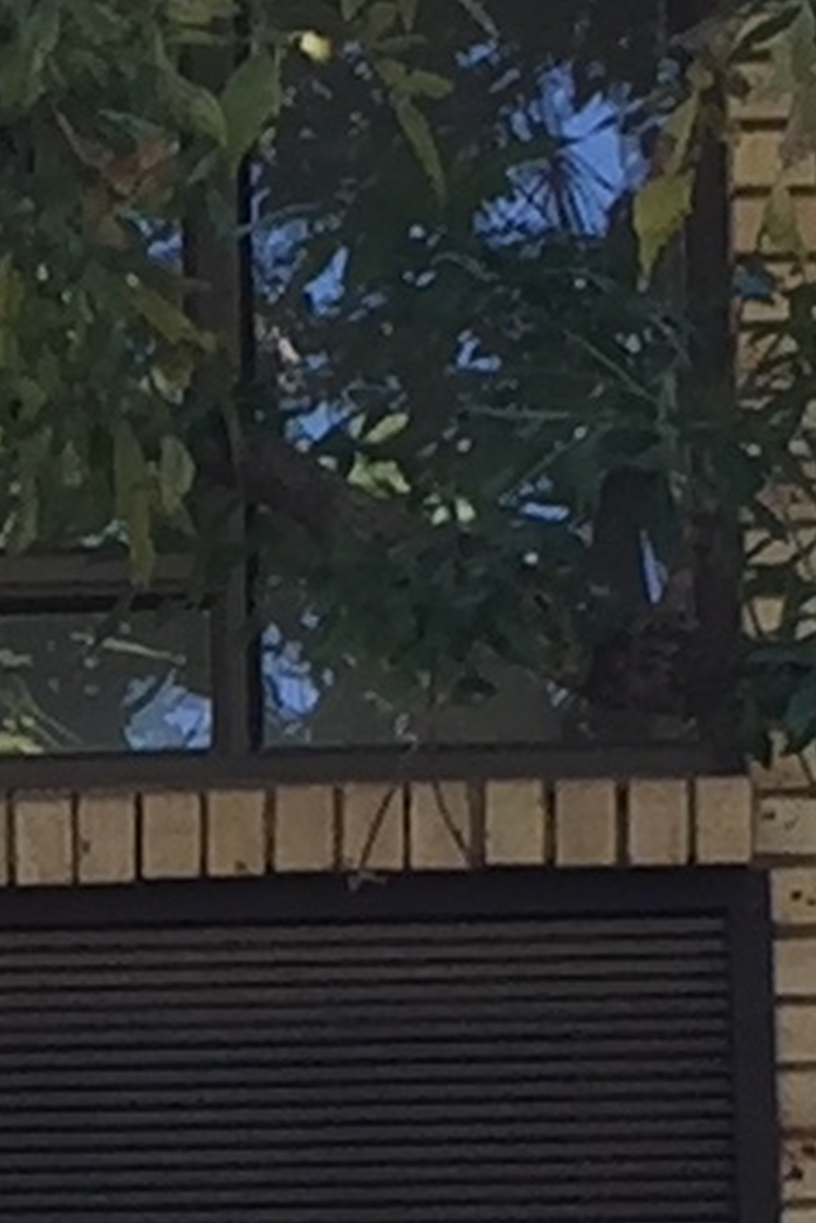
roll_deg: -1.0
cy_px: 1595
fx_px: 9408
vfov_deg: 7.4
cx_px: -764
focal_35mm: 277
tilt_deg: +10.1
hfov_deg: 4.9
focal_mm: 4.15
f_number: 2.2
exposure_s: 1/139
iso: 32
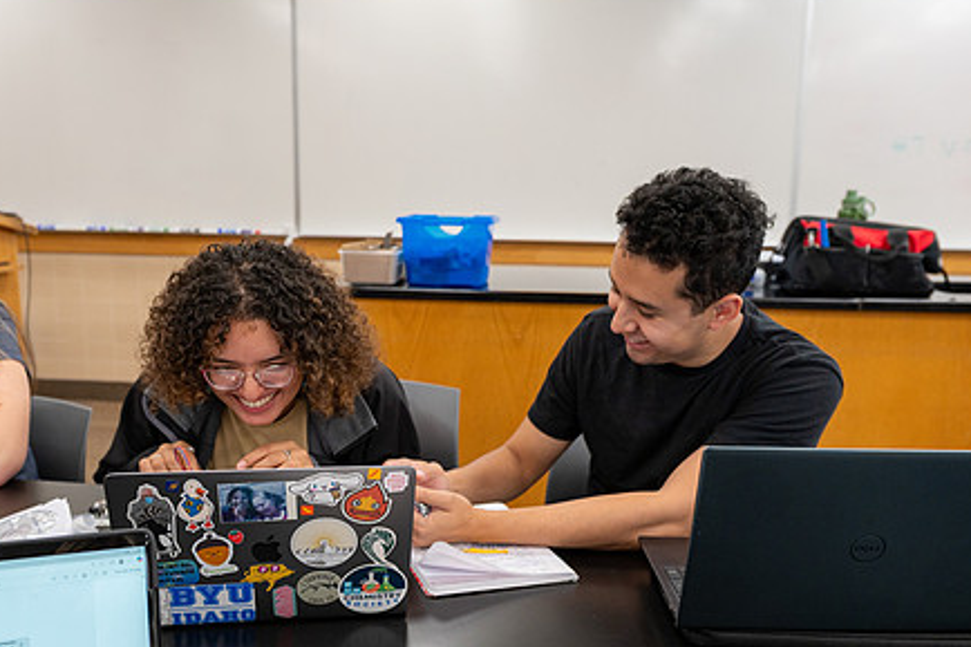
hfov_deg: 54.4
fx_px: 944
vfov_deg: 37.8
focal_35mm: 35
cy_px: 365
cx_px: 446
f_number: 3.5
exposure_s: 1/160
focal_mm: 24
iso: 500
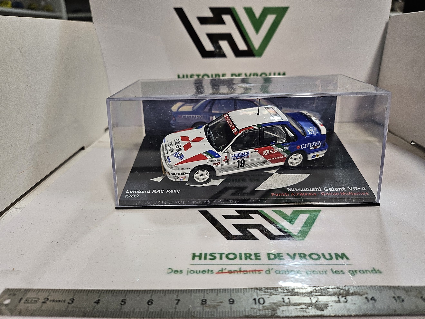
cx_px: 212
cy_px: 160
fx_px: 295
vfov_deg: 56.8
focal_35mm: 24
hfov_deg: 71.6
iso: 125
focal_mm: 5
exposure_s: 1/100
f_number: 1.8
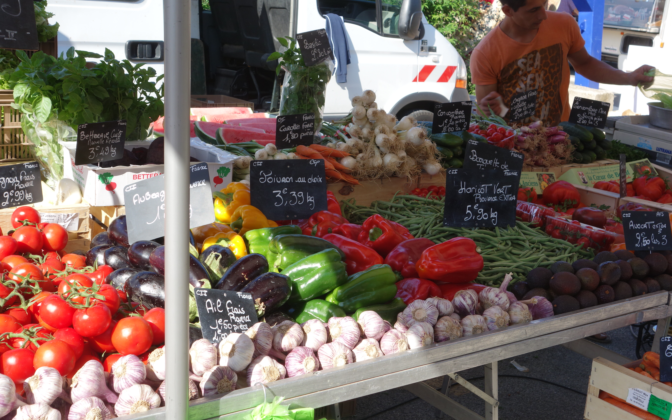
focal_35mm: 47
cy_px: 216
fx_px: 861
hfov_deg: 42.6
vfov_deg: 27.4
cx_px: 336
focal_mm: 16.99
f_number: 5.6
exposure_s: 1/200
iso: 125
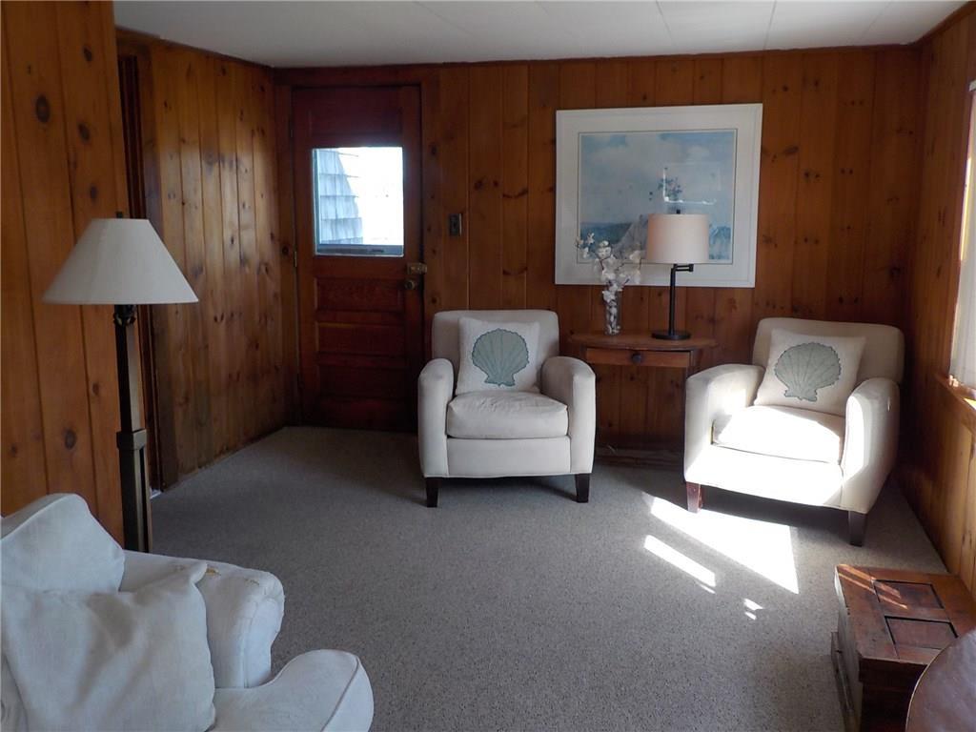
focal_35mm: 30
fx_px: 846
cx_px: 488
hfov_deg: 60.0
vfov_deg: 46.8
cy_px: 366
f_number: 3.3
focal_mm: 4.1
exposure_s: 1/80
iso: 125
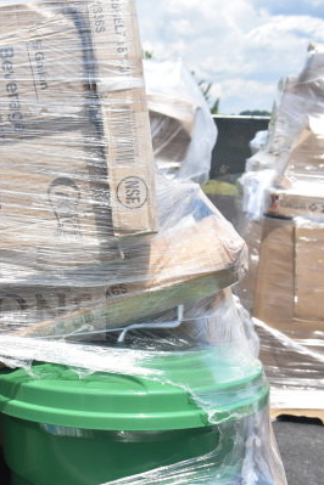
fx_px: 712
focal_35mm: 53
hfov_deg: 24.0
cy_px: 244
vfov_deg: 37.7
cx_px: -32
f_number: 7.1
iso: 200
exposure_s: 1/500
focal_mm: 23
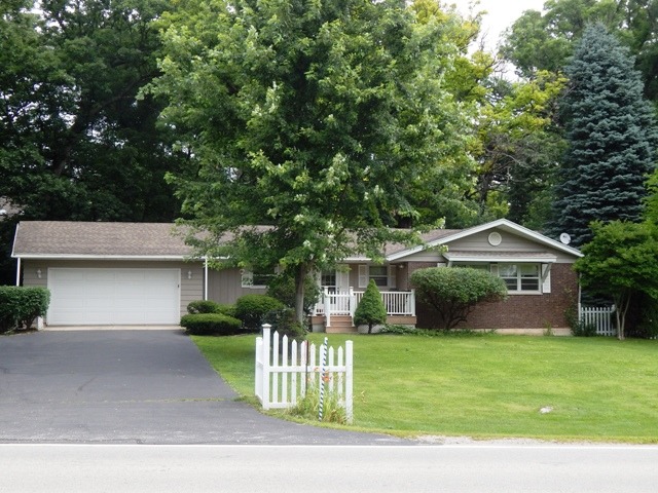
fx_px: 817
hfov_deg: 43.9
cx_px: 329
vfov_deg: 33.6
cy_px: 246
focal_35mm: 43
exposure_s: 1/500
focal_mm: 7.7
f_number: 3.6
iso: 125
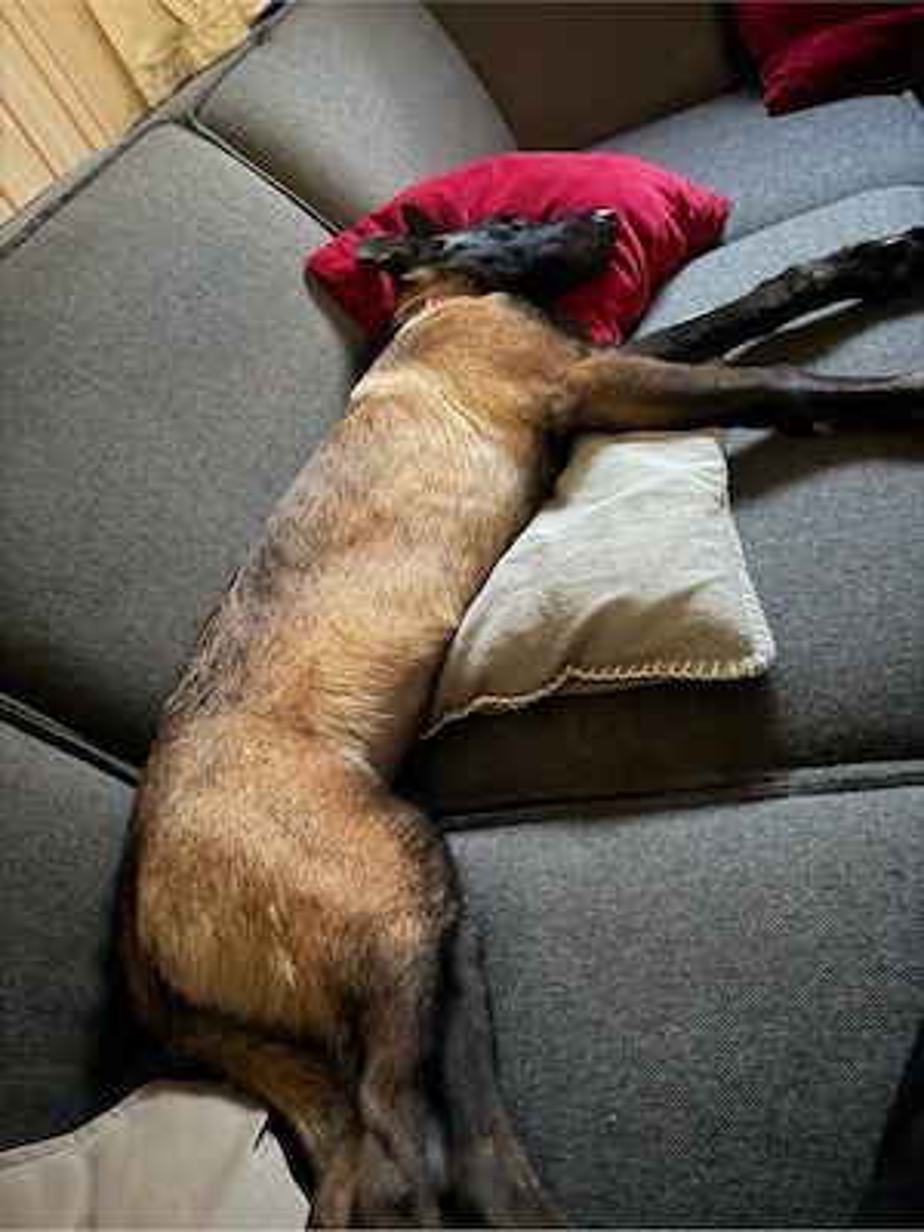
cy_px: 616
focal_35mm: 24
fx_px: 854
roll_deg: +31.2
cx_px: 462
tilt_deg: -38.9
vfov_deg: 71.6
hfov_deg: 56.8
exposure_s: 1/9
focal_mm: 6.76
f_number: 1.78
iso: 2500
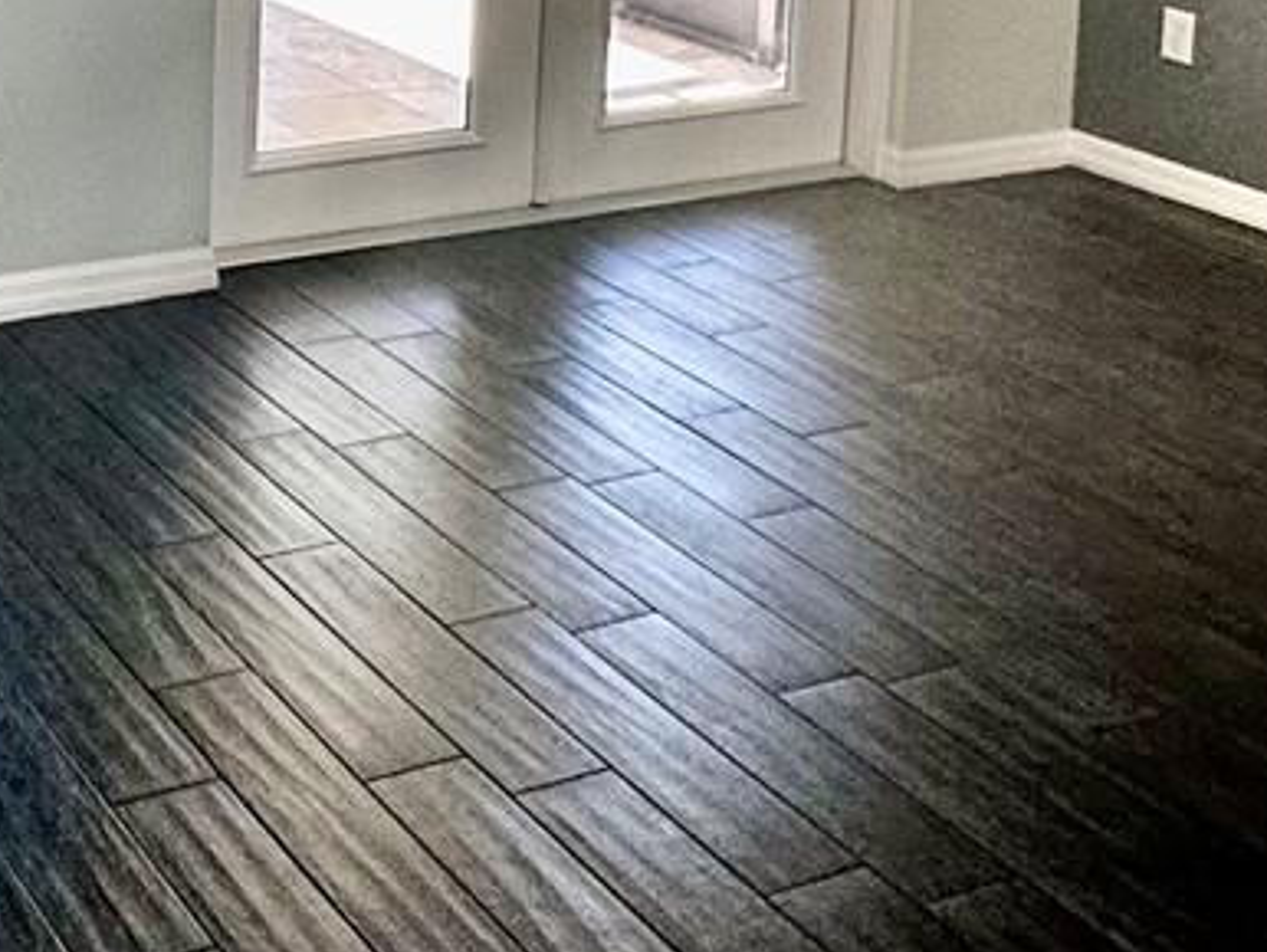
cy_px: -322
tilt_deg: -4.9
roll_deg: -1.3
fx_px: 2124
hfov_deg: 30.8
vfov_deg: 22.3
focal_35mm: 58
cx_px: 3
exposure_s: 1/120
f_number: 2.2
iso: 125
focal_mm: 2.22
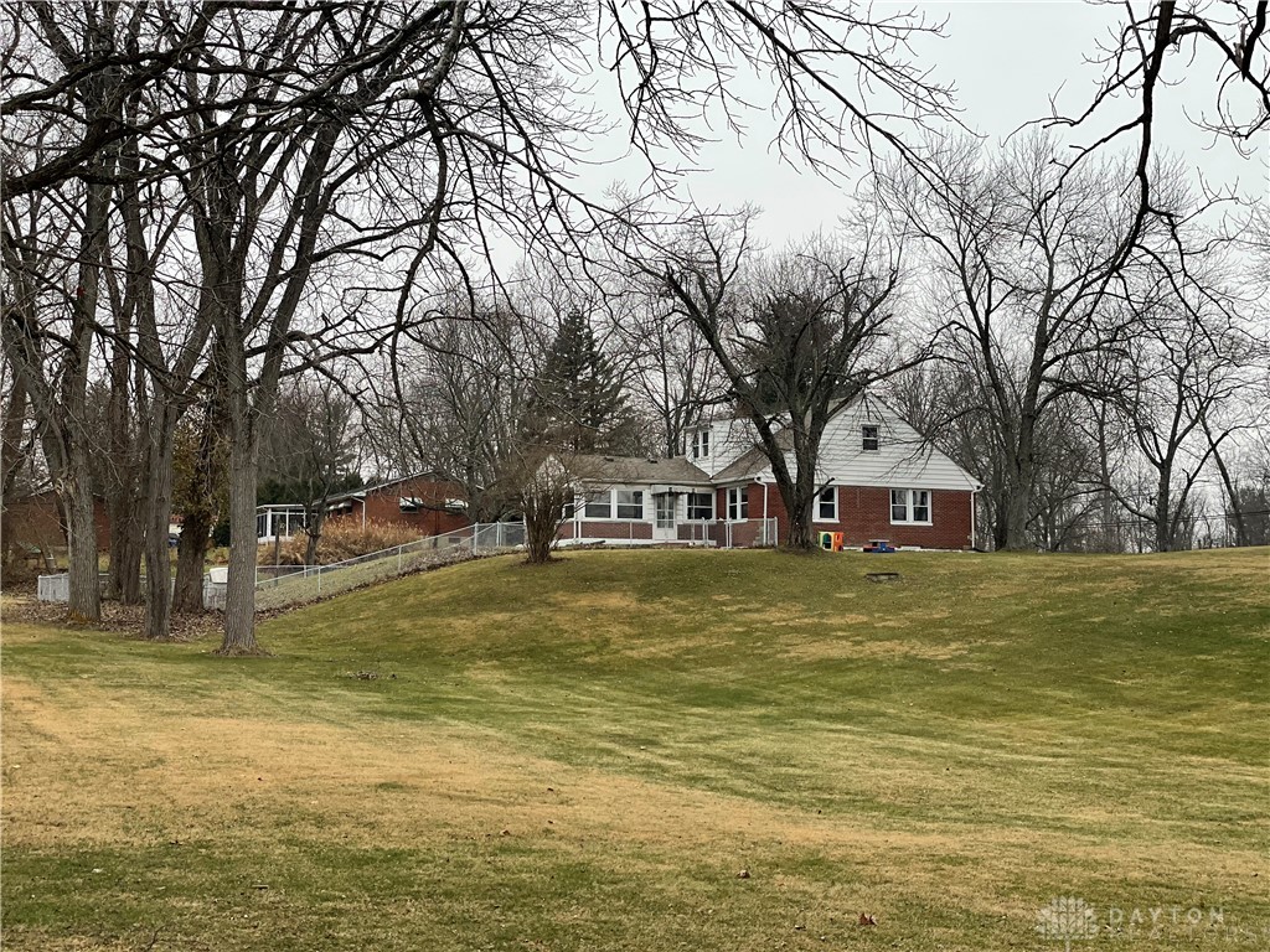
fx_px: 1908
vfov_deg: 28.0
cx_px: 635
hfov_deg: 36.8
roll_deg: +0.1
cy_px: 476
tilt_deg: +5.6
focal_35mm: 52
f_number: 2
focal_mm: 6
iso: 25
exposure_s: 1/205
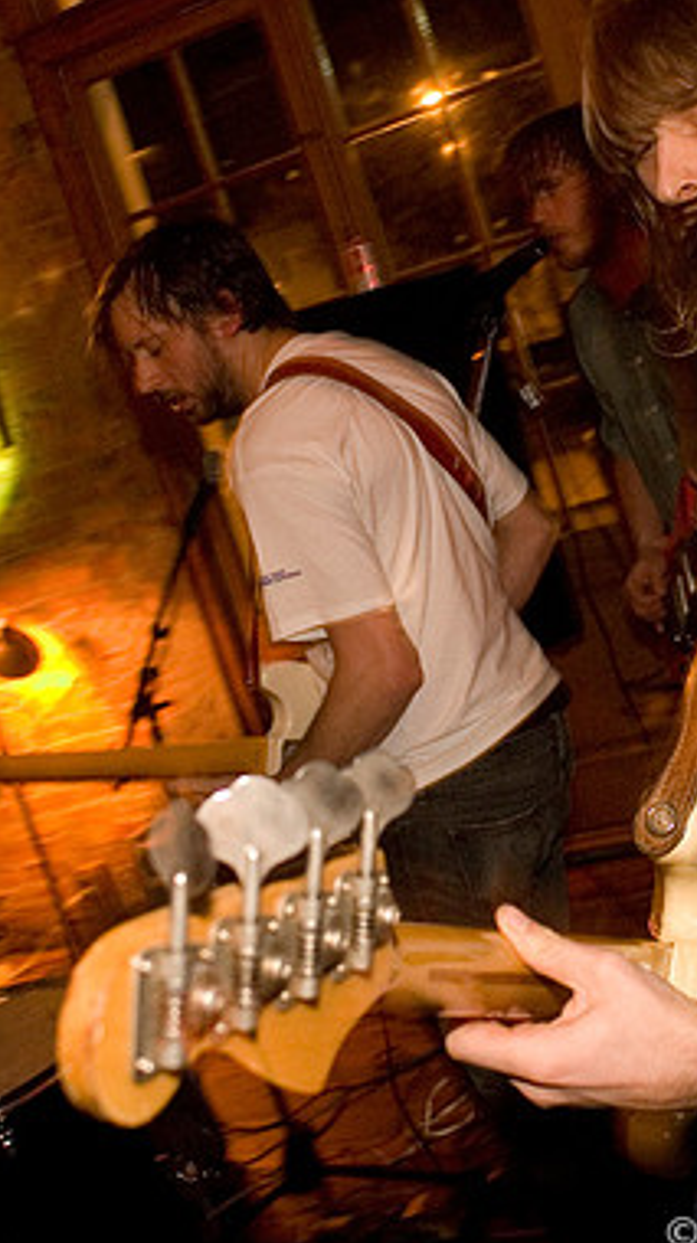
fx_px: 1581
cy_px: 628
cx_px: 445
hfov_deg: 24.8
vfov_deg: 42.9
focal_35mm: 48
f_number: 3.5
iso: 1600
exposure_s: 1/10
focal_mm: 20
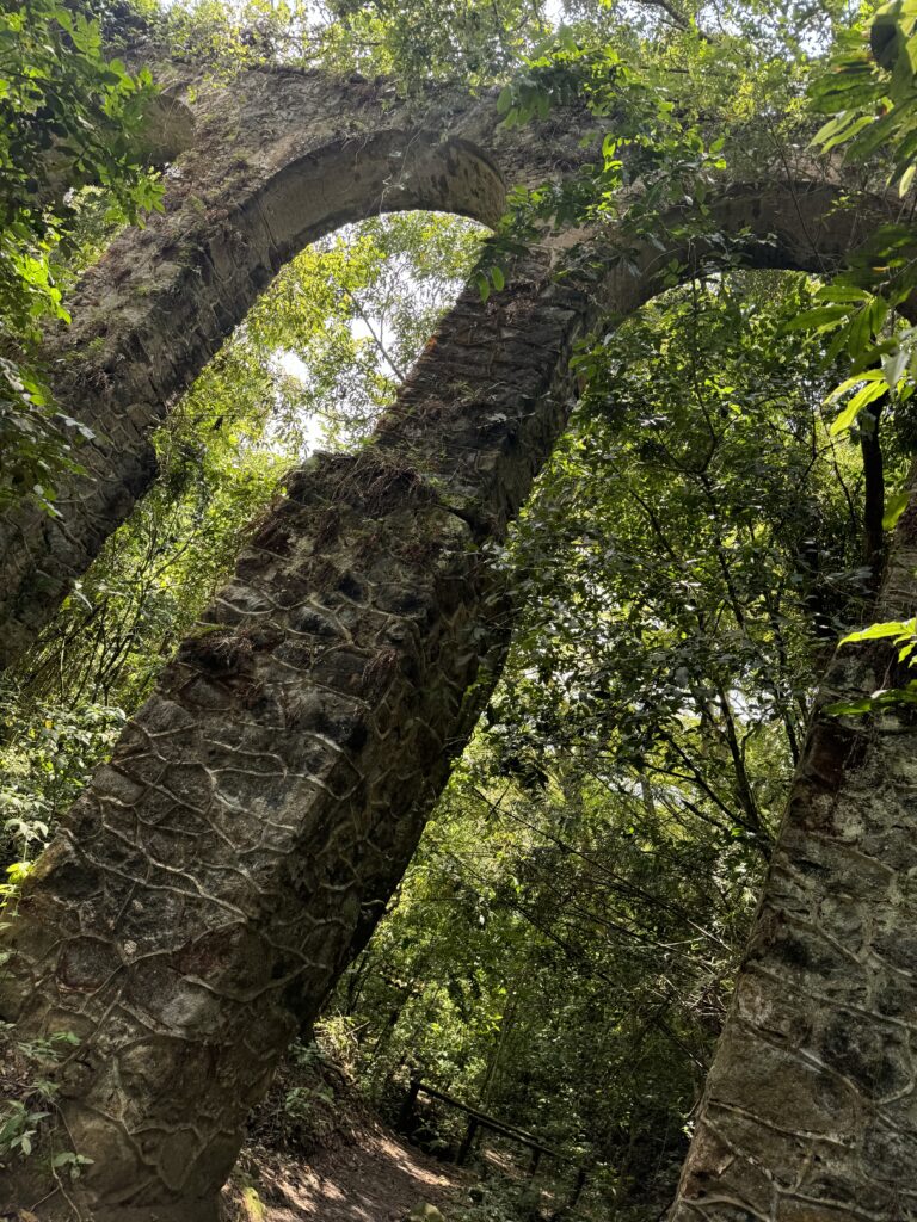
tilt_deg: +26.3
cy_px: 611
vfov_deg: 71.6
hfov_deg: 56.8
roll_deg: -27.4
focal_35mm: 24
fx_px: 848
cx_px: 458
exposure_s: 1/225
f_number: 1.78
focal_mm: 6.76
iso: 80
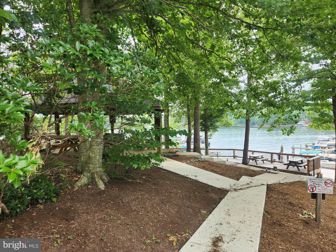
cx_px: 168
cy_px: 126
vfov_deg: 58.9
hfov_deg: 73.9
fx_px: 223
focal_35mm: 23
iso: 25
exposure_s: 1/180
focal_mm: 5.4
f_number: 1.8
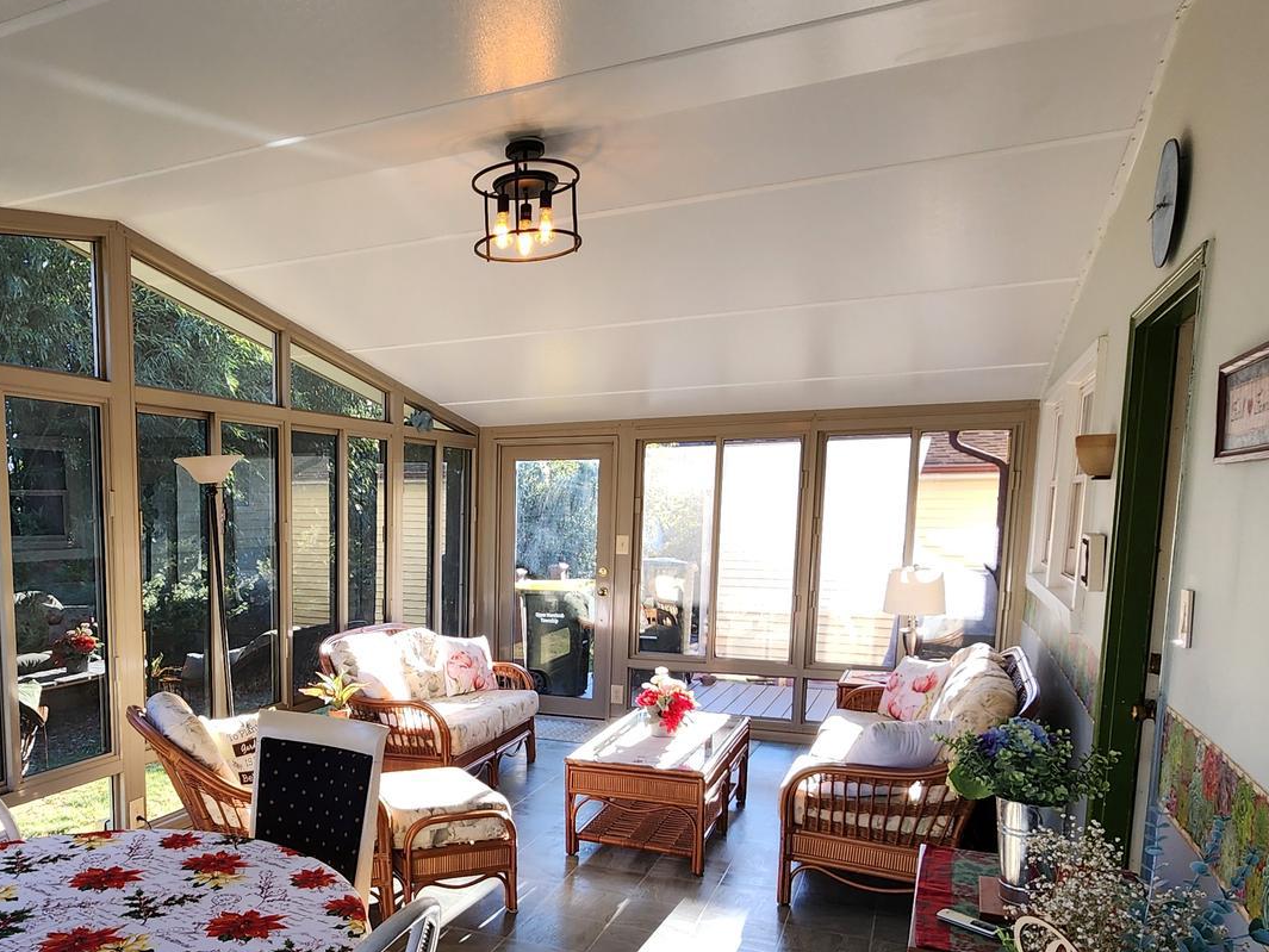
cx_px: 411
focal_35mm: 25
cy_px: 629
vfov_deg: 53.9
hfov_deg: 67.3
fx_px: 917
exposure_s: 1/120
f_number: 2.2
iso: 64
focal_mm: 2.2
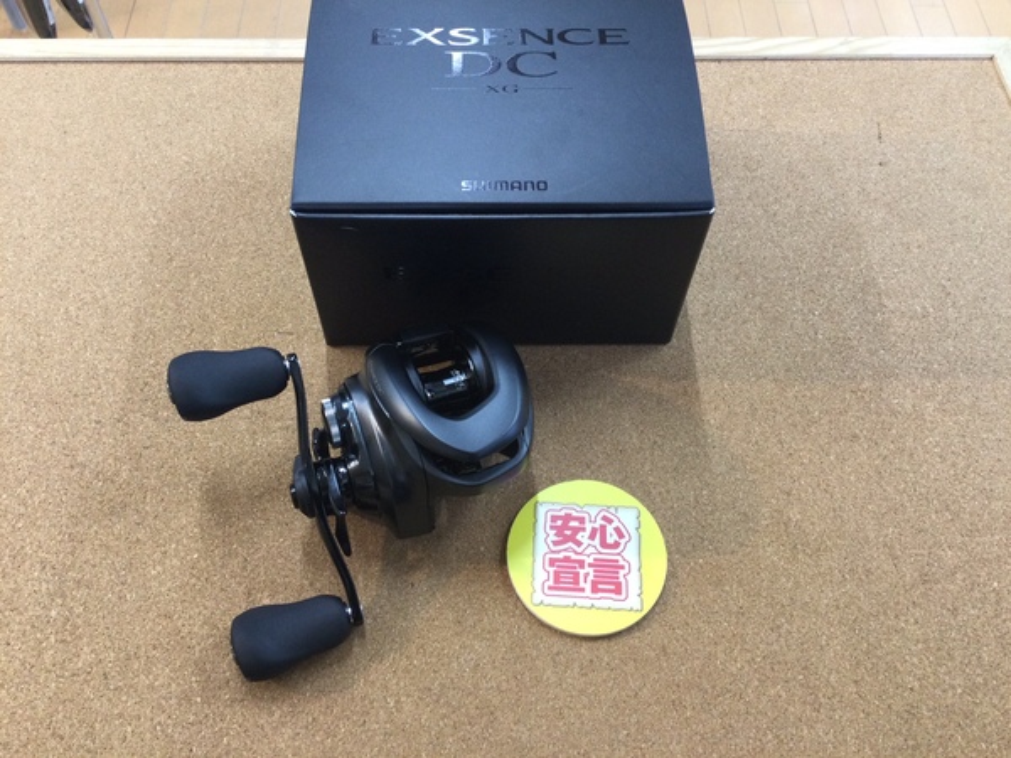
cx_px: 506
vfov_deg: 45.4
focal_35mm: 31
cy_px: 379
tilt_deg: -60.9
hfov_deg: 58.4
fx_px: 905
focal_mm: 3.3
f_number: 2.4
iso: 100
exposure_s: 1/30
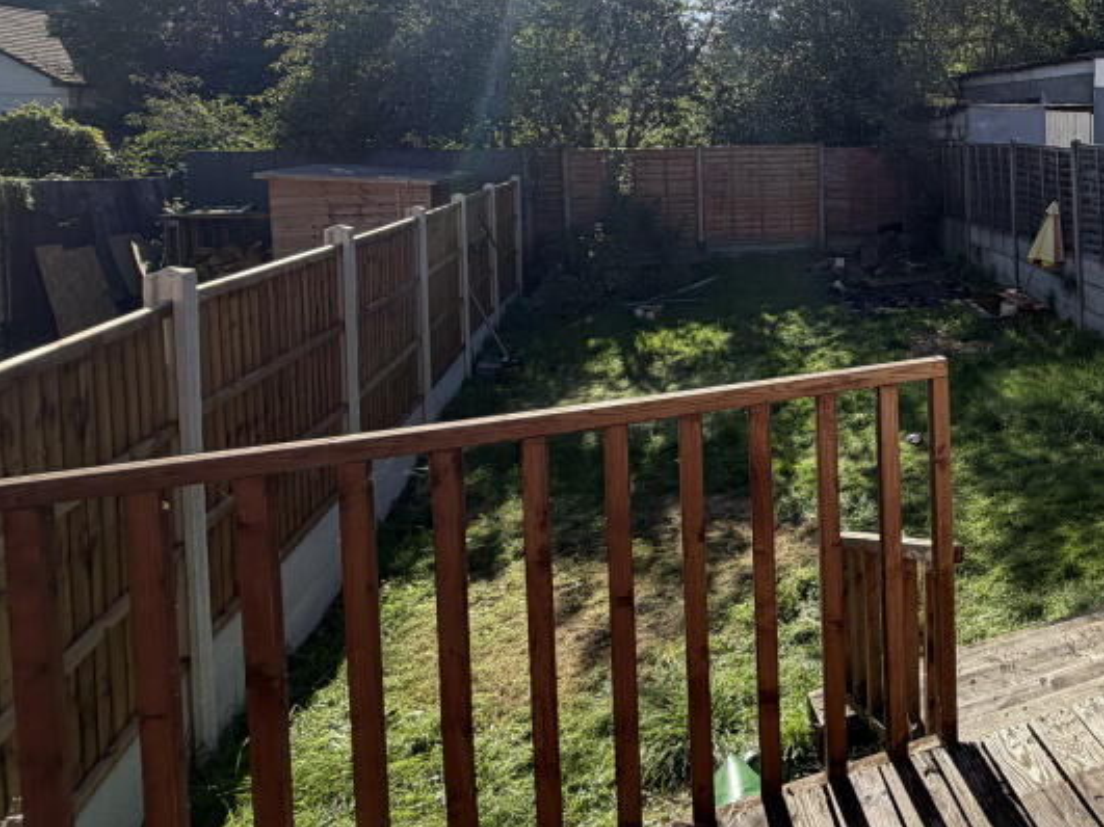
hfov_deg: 55.1
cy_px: 181
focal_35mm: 27
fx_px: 861
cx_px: 1027
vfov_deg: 48.8
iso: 32
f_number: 2.2
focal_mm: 2.22
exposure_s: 1/770
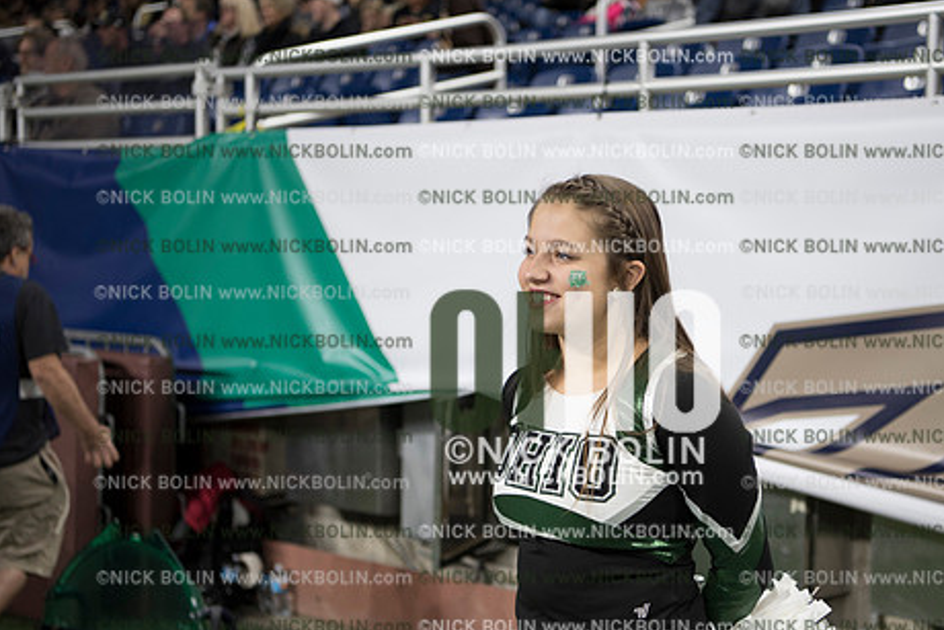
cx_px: 575
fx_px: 1652
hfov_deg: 31.8
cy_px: 389
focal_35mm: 63
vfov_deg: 21.5
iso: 1250
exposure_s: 1/800
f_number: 2.8
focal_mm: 50
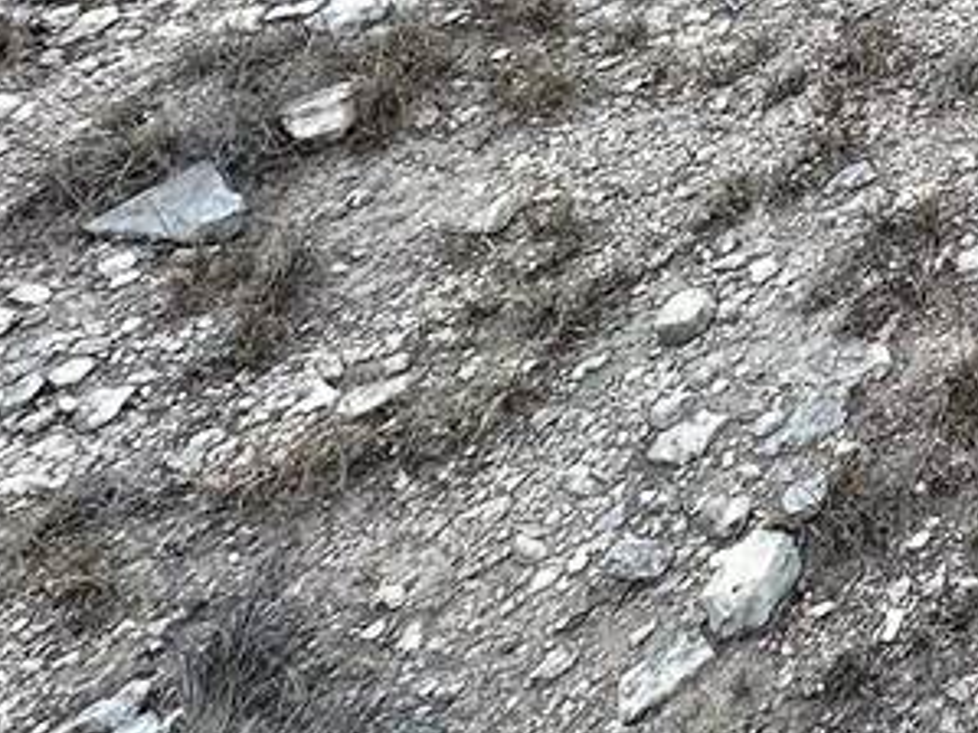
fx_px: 1694
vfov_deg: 17.2
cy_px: -762
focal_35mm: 60
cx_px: 2015
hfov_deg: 18.5
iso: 40
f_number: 2.2
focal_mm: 2.22
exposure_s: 1/205
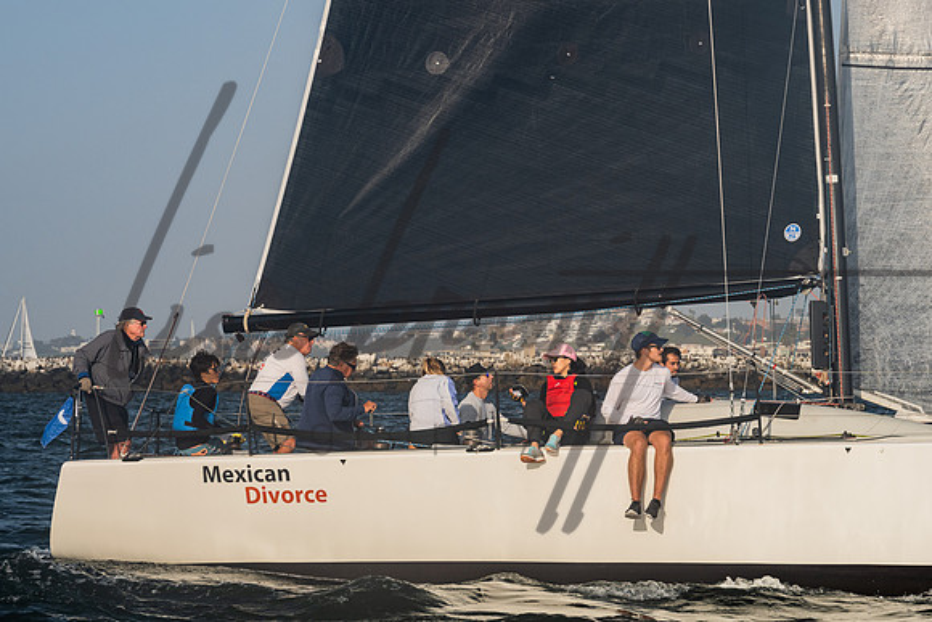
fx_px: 3162
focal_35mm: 122
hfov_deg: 16.8
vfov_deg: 11.2
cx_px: 433
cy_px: 268
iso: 400
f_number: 8
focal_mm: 101
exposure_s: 1/800
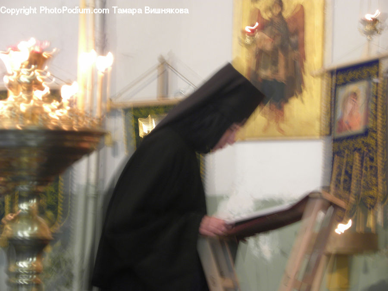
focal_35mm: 184
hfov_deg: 10.7
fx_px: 2062
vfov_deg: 8.1
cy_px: 146
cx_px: 194
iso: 100
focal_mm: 32.7
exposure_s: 1
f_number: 4.5
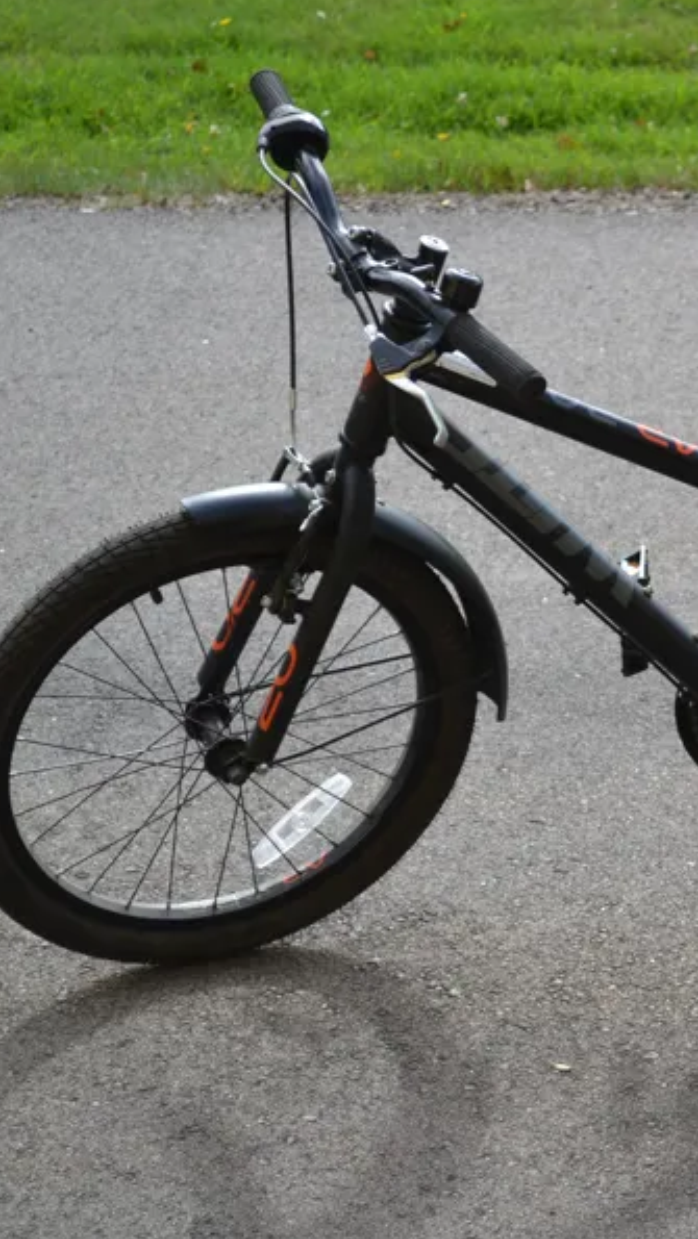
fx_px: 3748
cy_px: 616
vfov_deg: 18.8
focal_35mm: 114
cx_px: 738
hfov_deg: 10.5
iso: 100
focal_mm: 48
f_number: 6.3
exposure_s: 1/160
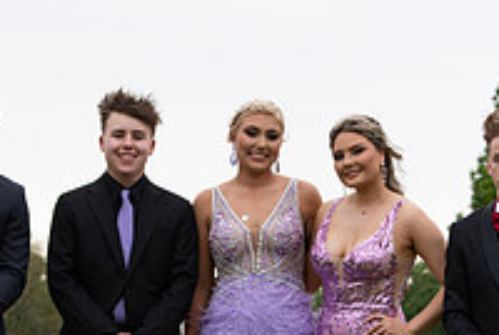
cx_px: 310
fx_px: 1985
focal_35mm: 143
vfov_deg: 9.6
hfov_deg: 14.3
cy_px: 334
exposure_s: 1/640
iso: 250
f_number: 2.8
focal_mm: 32
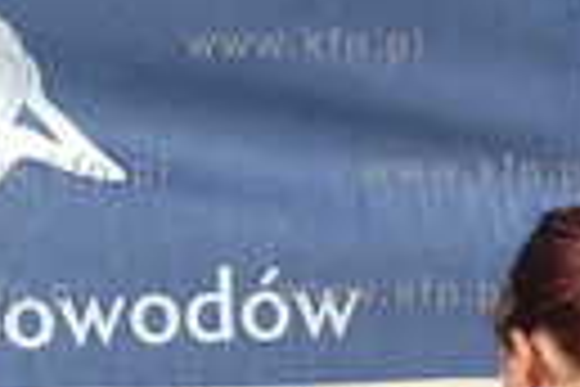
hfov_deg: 2.9
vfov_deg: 1.9
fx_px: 11583
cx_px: 207
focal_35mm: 719
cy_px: 232
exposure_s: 1/350
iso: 100
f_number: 6.7
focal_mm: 154
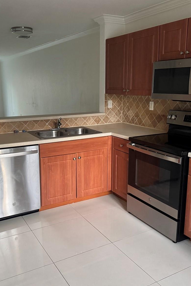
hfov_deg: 38.8
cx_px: 83
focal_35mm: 34
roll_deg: +0.3
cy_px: 142
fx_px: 271
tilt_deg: -12.4
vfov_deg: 55.8
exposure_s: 1/50
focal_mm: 6.76
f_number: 1.78
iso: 800
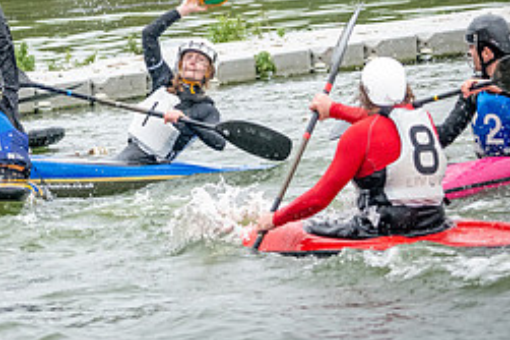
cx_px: 23
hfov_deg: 4.1
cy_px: -75
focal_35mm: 508
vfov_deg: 2.7
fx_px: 7192
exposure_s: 1/2500
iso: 3200
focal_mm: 185
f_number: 5.3
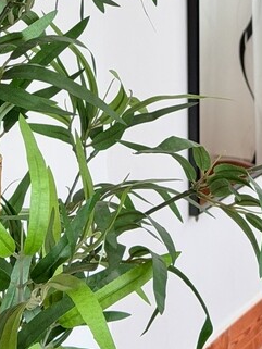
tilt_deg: -1.8
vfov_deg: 12.3
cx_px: 152
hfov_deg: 9.7
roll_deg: +0.3
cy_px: -172
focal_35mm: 153
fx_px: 1543
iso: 100
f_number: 1.78
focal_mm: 6.76
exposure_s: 1/118
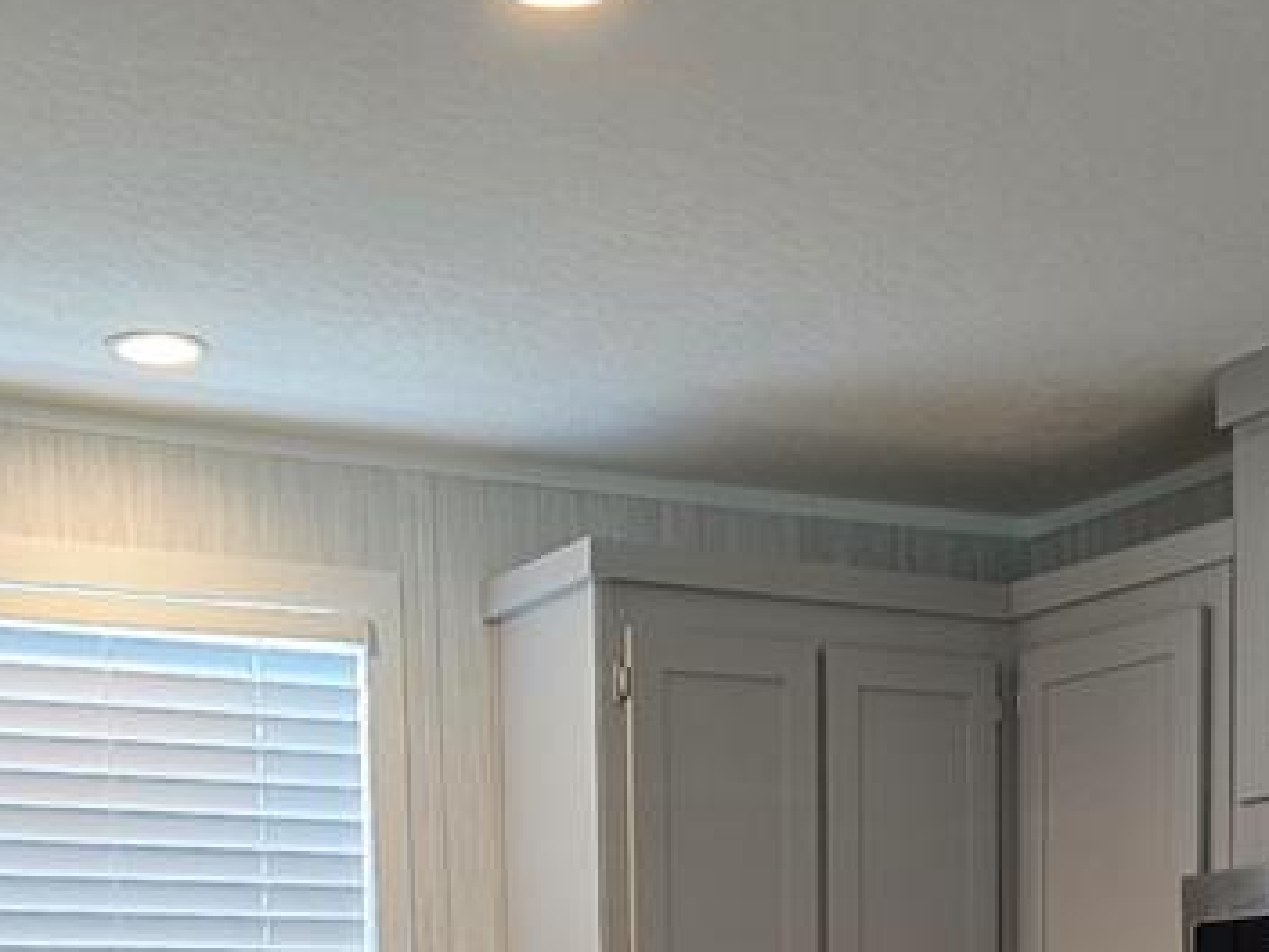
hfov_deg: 29.0
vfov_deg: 19.9
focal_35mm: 67
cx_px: 598
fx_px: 2456
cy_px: 1273
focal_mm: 6.3
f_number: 1.7
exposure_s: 1/120
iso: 160
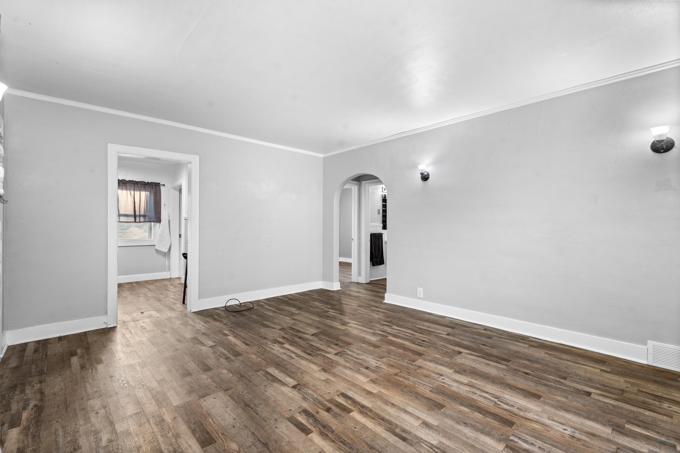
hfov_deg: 96.7
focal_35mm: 16
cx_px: 340
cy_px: 226
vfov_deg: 73.8
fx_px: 302
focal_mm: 16
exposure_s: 1.3
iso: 250
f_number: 8
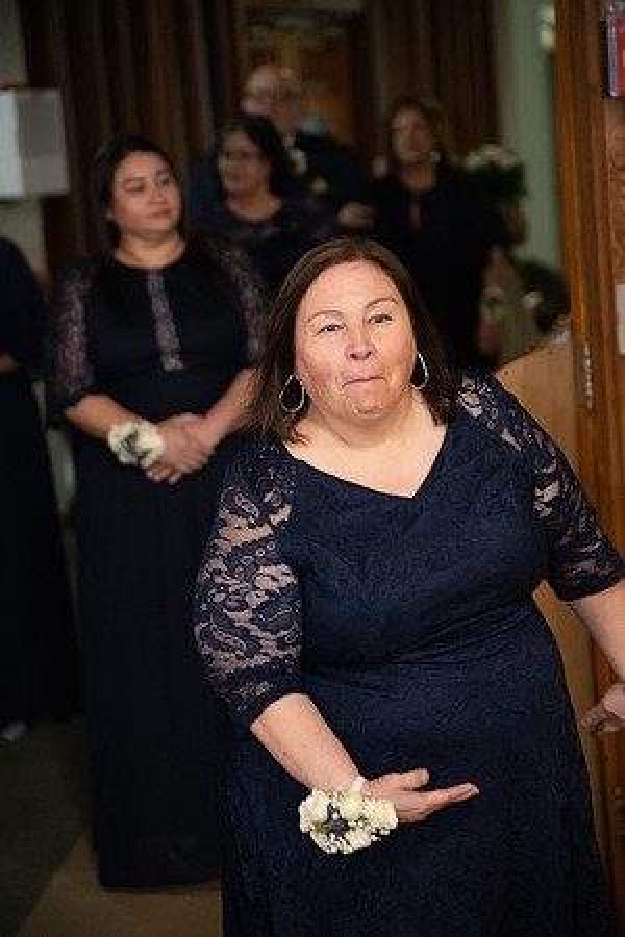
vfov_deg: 19.5
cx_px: 312
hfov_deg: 13.0
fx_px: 2734
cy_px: 468
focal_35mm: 105
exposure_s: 1/200
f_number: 4
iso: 8000
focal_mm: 105
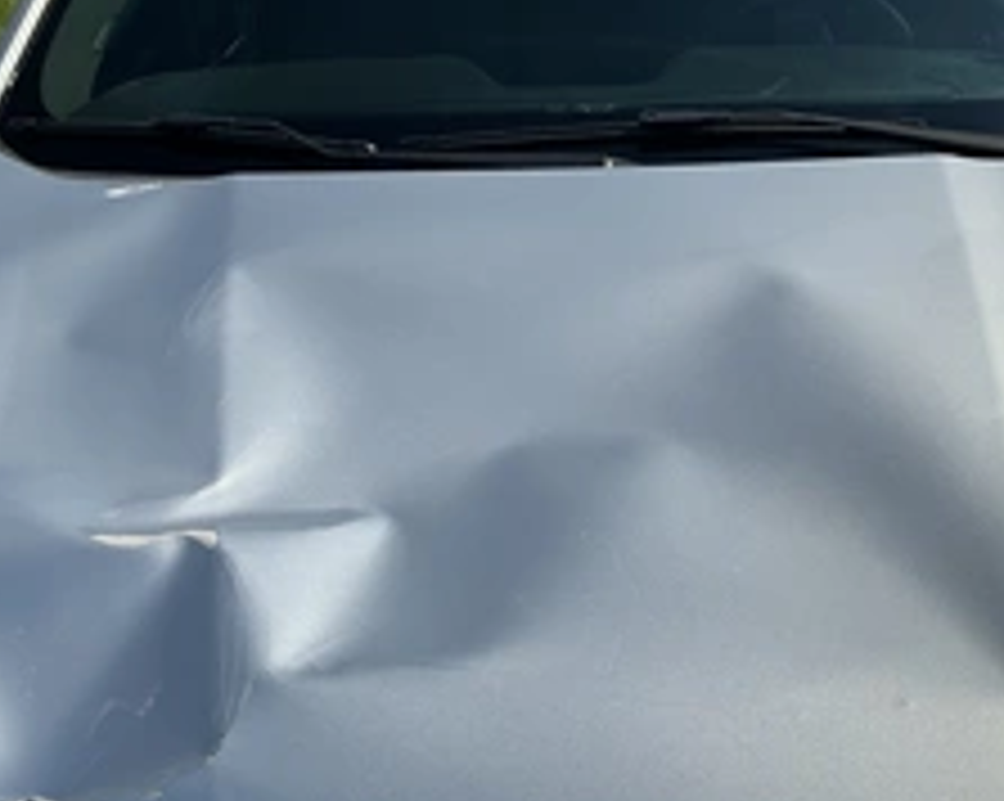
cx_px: 612
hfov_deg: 37.9
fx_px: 1455
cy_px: 346
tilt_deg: -24.1
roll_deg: +0.1
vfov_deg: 30.8
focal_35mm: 49
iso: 25
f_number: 1.8
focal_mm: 3
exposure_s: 1/4405
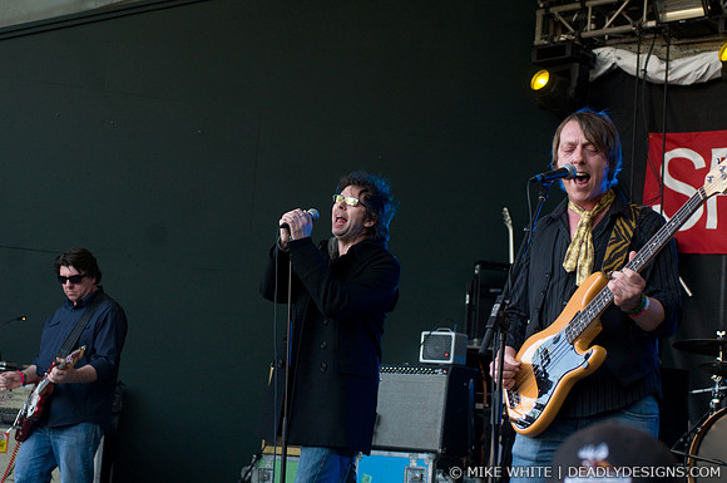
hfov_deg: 28.1
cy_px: 242
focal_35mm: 72
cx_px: 364
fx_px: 1452
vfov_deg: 18.9
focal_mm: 48
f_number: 4
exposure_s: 1/250
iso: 640
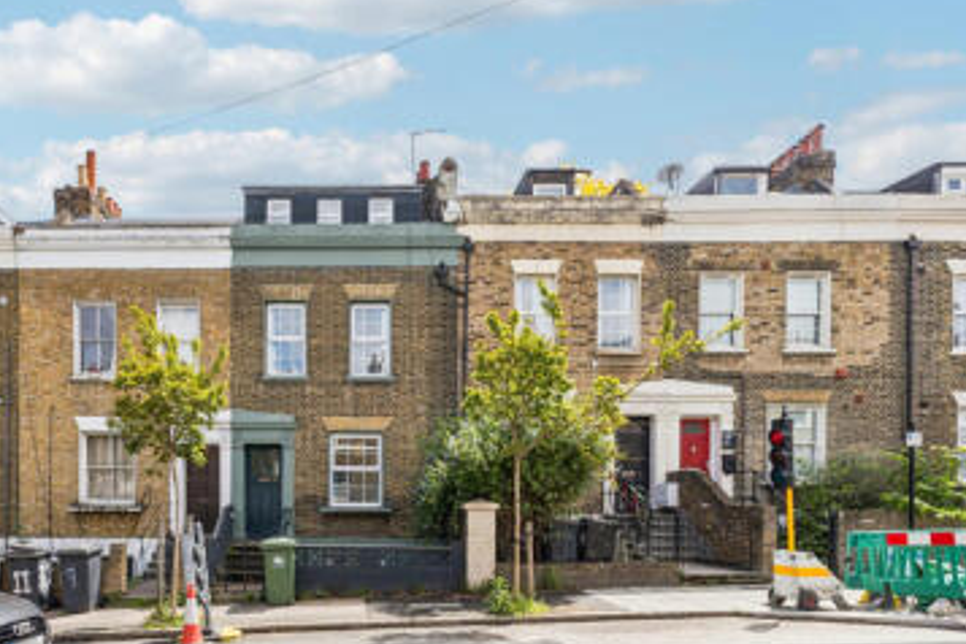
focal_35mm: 20
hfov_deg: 82.2
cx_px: 354
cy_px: 369
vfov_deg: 61.6
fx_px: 537
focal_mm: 10
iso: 320
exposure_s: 1/250
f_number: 9
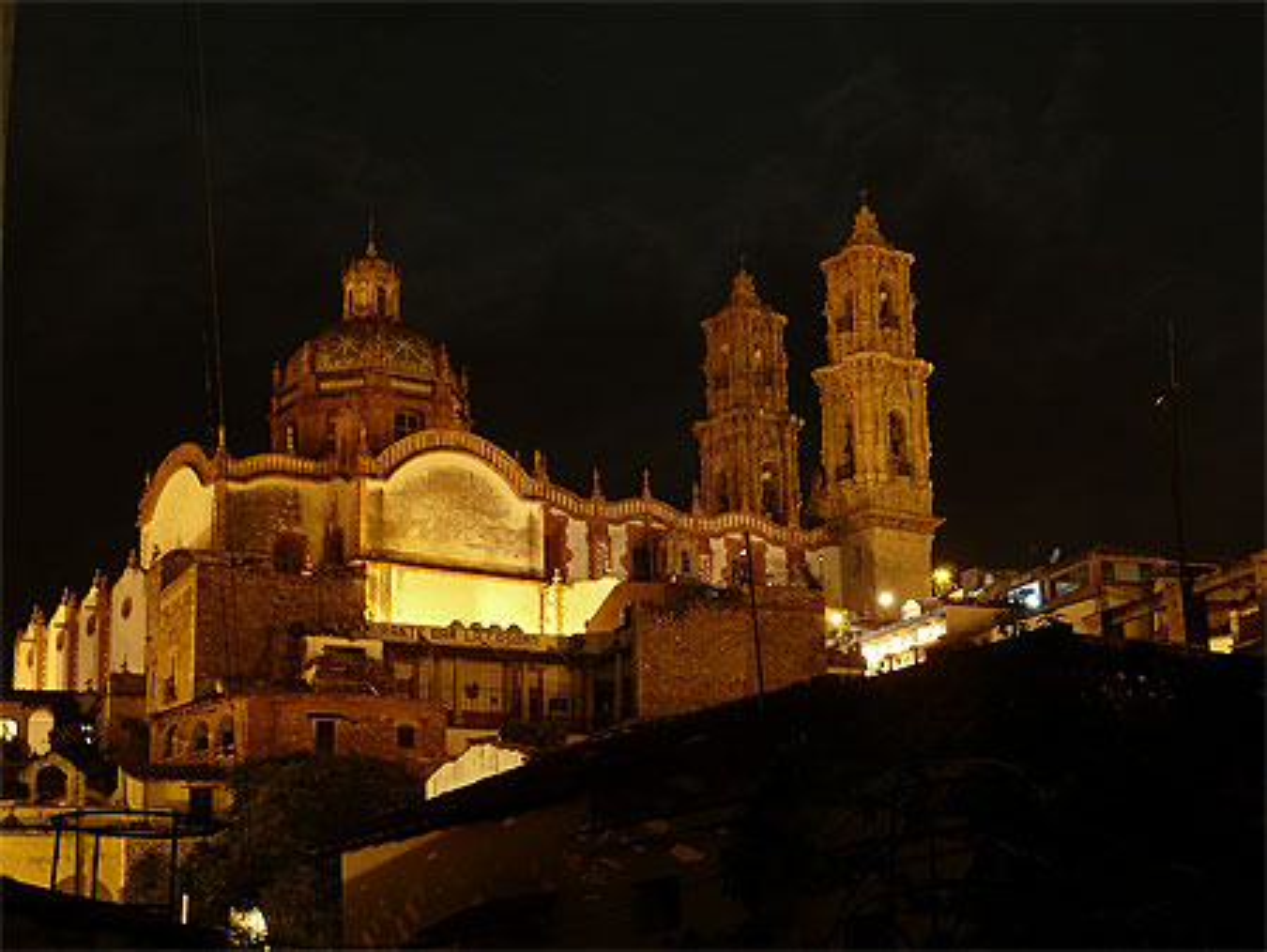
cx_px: 634
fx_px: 2454
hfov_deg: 29.0
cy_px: 476
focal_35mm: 67
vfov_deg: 22.0
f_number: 3.2
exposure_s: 8
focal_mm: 6.8
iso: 100
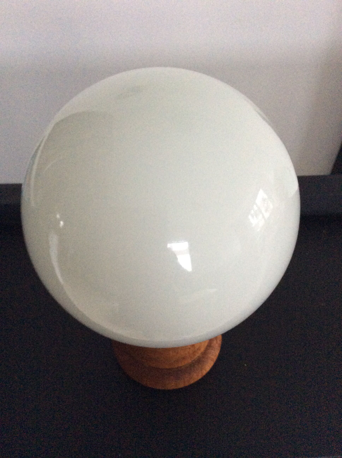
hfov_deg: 44.1
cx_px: 171
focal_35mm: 32
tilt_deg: -48.9
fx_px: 423
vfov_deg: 56.9
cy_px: 229
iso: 320
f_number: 2.4
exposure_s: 1/17
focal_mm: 3.3
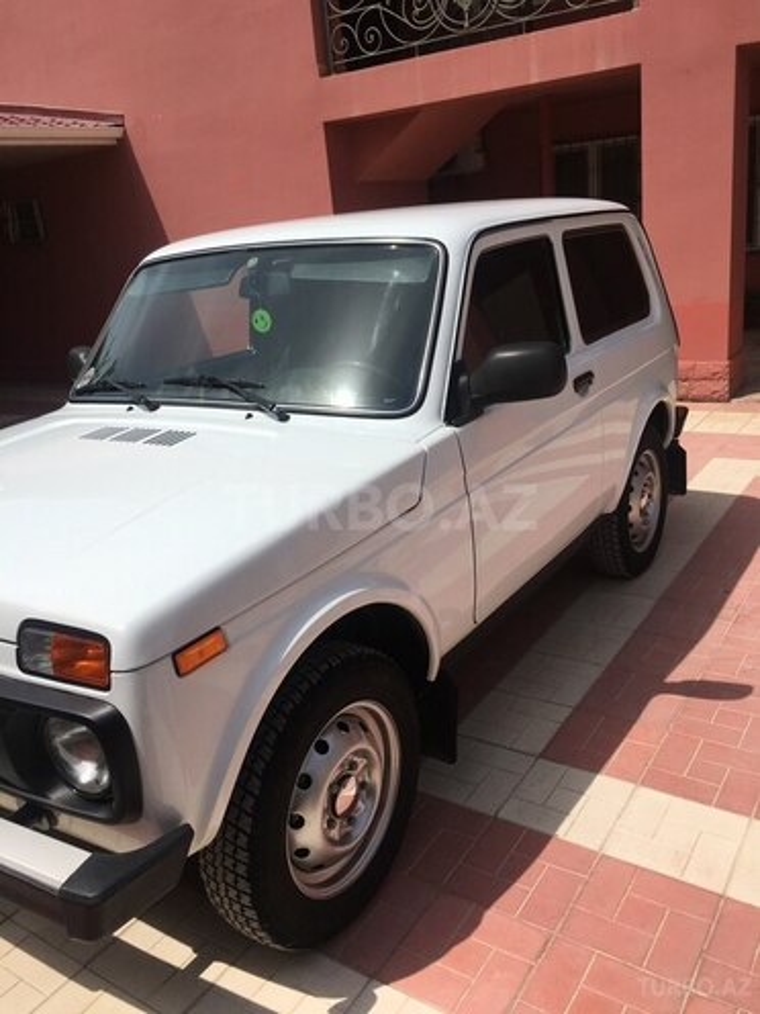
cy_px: 507
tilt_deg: -17.2
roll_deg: +5.4
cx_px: 380
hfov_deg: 48.2
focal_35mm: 29
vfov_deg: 61.7
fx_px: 849
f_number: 2.2
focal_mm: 4.15
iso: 25
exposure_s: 1/4049
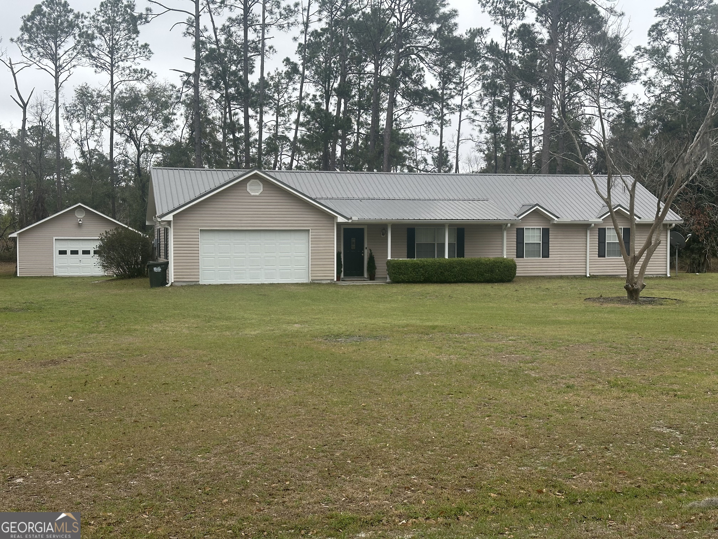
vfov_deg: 30.3
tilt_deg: -1.2
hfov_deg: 39.7
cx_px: 359
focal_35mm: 48
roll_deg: -0.5
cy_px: 270
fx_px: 996
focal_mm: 6.86
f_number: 1.78
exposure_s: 1/919
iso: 64
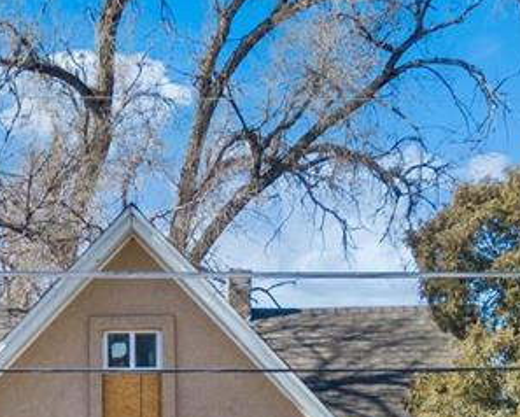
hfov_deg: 15.8
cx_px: 123
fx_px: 1863
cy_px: 582
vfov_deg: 12.3
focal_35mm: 121
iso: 100
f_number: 3.3
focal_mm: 6.21
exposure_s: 1/30
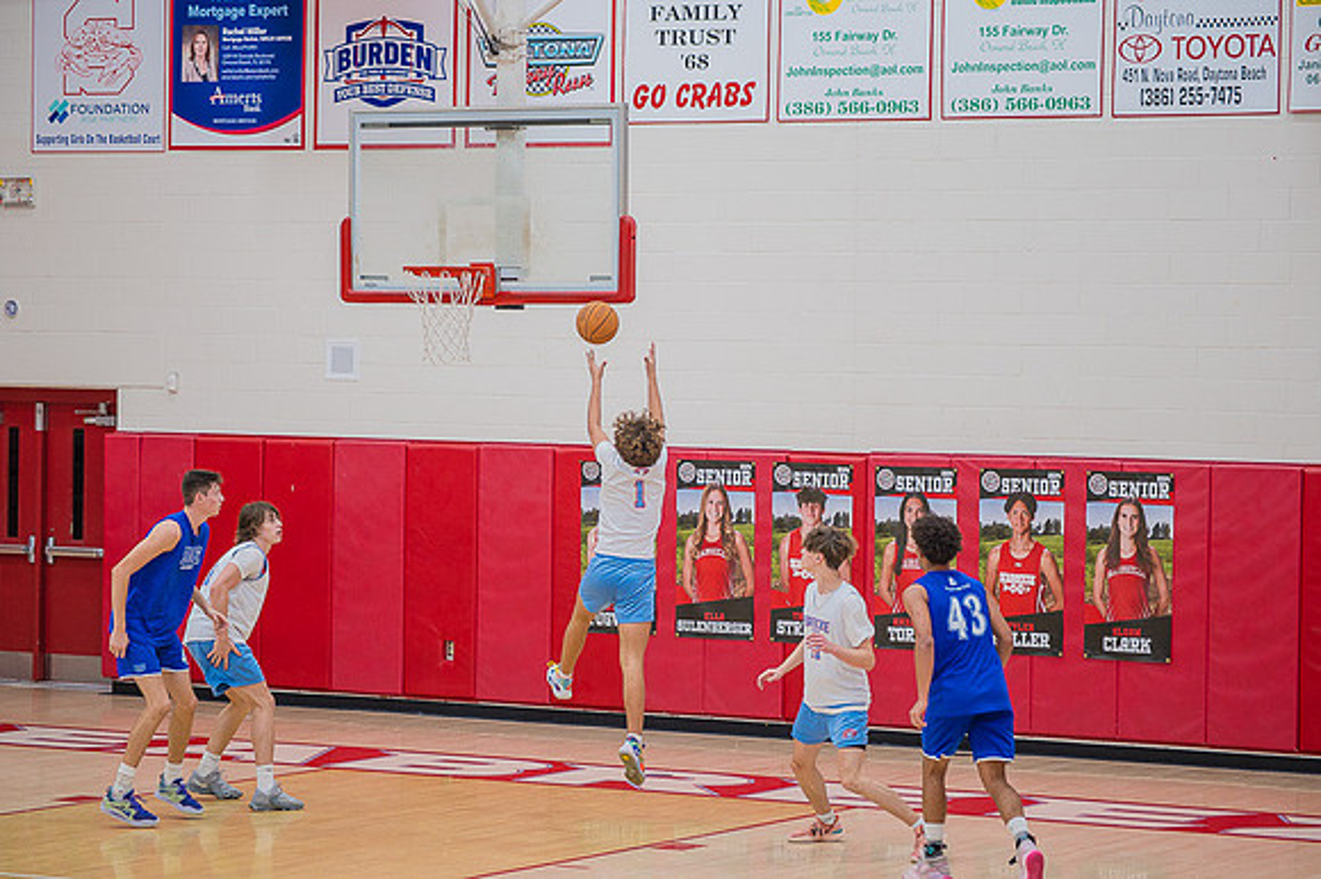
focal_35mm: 112
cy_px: 440
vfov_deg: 12.2
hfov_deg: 18.3
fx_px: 4107
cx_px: 660
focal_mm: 112
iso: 1000
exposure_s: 1/250
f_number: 4.8
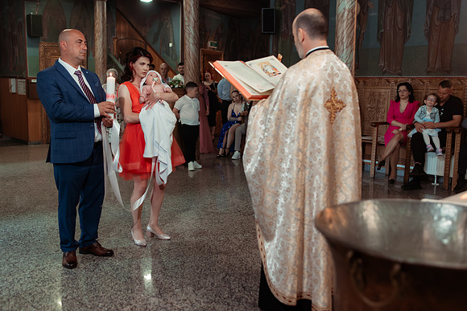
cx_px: 221
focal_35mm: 37
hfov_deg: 52.1
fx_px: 478
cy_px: 148
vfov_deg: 36.1
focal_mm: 35
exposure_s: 1/250
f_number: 2.5
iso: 2000
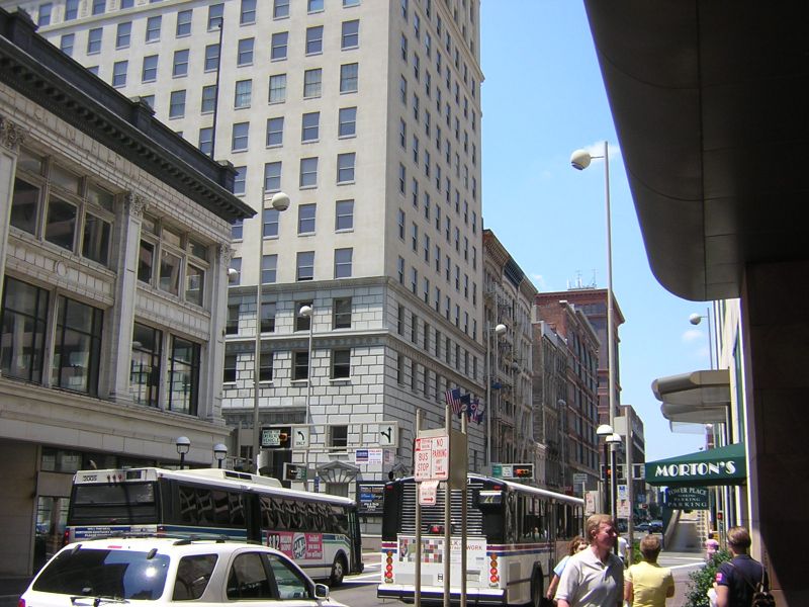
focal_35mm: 36
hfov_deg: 51.4
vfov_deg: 39.7
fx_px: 841
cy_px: 304
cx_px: 404
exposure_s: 1/212
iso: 100
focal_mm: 4.7
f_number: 5.2
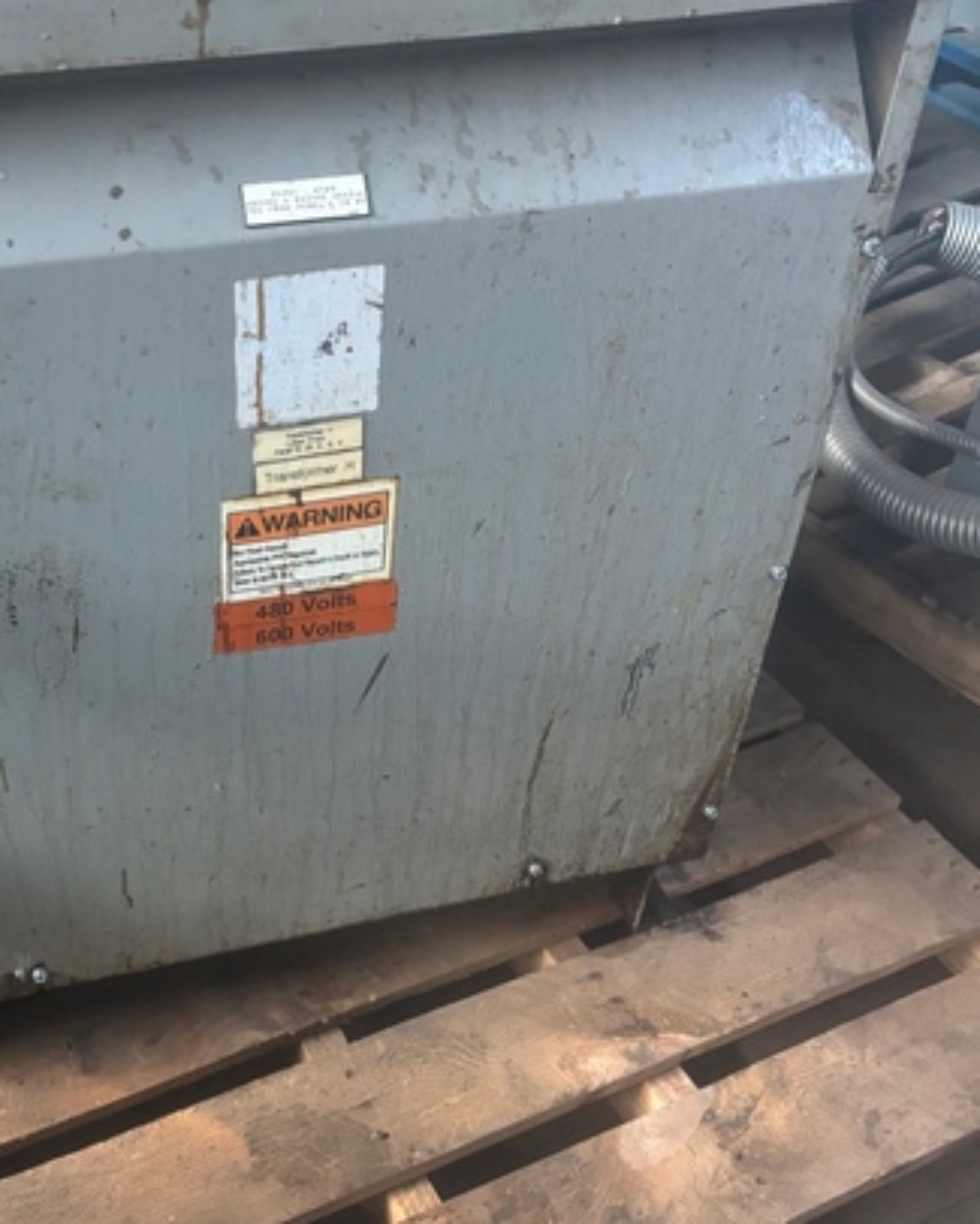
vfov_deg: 45.7
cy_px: 693
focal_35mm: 40
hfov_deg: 36.6
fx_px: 1450
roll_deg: -0.6
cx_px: 262
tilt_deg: -42.3
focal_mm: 5.96
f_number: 1.6
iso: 500
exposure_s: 1/41
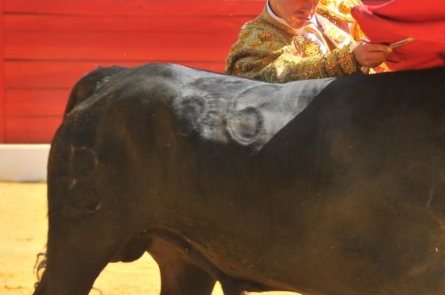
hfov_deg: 7.0
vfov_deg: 4.7
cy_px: 177
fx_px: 3617
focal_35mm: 293
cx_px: 344
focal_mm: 105
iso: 200
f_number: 5.6
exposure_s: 1/350
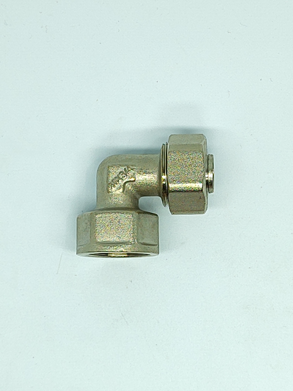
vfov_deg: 71.6
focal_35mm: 24
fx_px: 271
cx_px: 146
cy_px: 196
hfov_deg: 56.8
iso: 100
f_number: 1.89
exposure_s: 1/125
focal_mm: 5.89
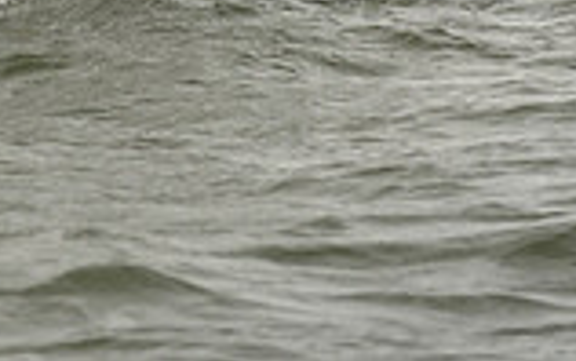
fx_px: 11735
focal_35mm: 747
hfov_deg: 2.8
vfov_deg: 1.8
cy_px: -693
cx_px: 5
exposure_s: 1/1600
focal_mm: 200
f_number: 6.3
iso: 320
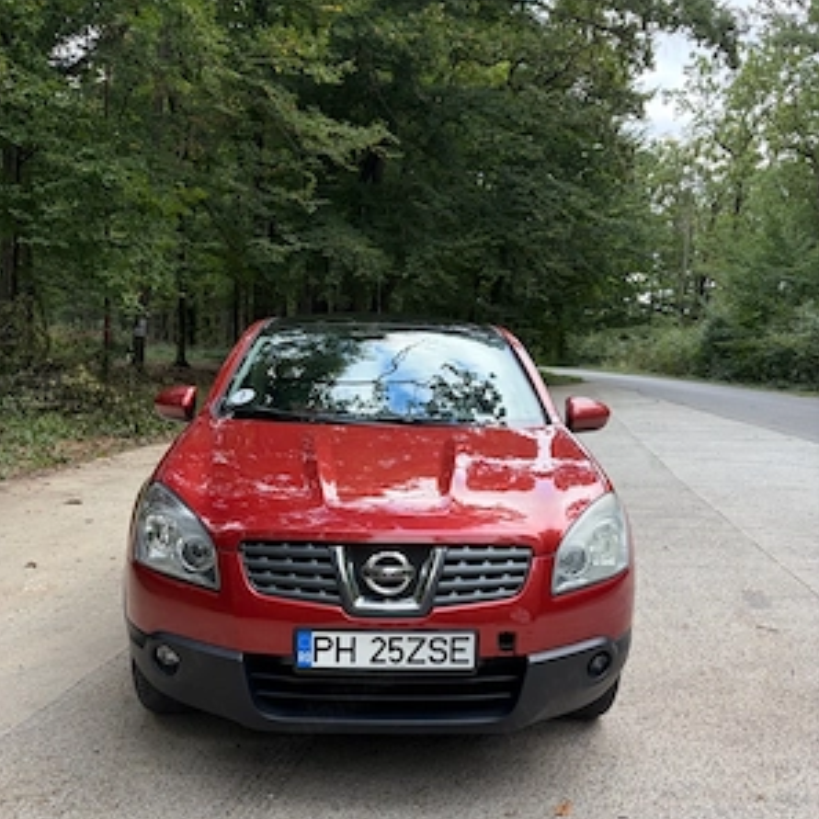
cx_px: 408
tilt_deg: -10.4
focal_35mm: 31
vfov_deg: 52.0
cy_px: 513
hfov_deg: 52.5
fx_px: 830
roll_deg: -1.5
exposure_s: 1/143
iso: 50
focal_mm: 5.96
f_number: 1.6
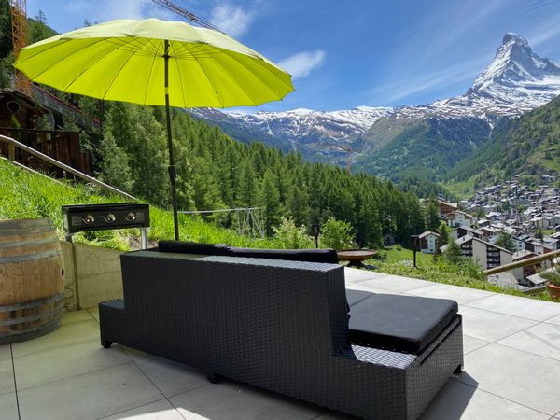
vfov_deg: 53.1
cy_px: 210
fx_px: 421
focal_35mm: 26
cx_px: 280
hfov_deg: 67.3
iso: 32
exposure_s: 1/2688
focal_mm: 4.25
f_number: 1.8
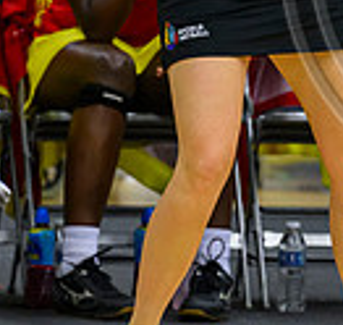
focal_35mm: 910
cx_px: 279
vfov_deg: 1.9
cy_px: -47
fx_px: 9933
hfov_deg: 2.0
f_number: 3.2
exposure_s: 1/1000
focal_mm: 200
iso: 4000
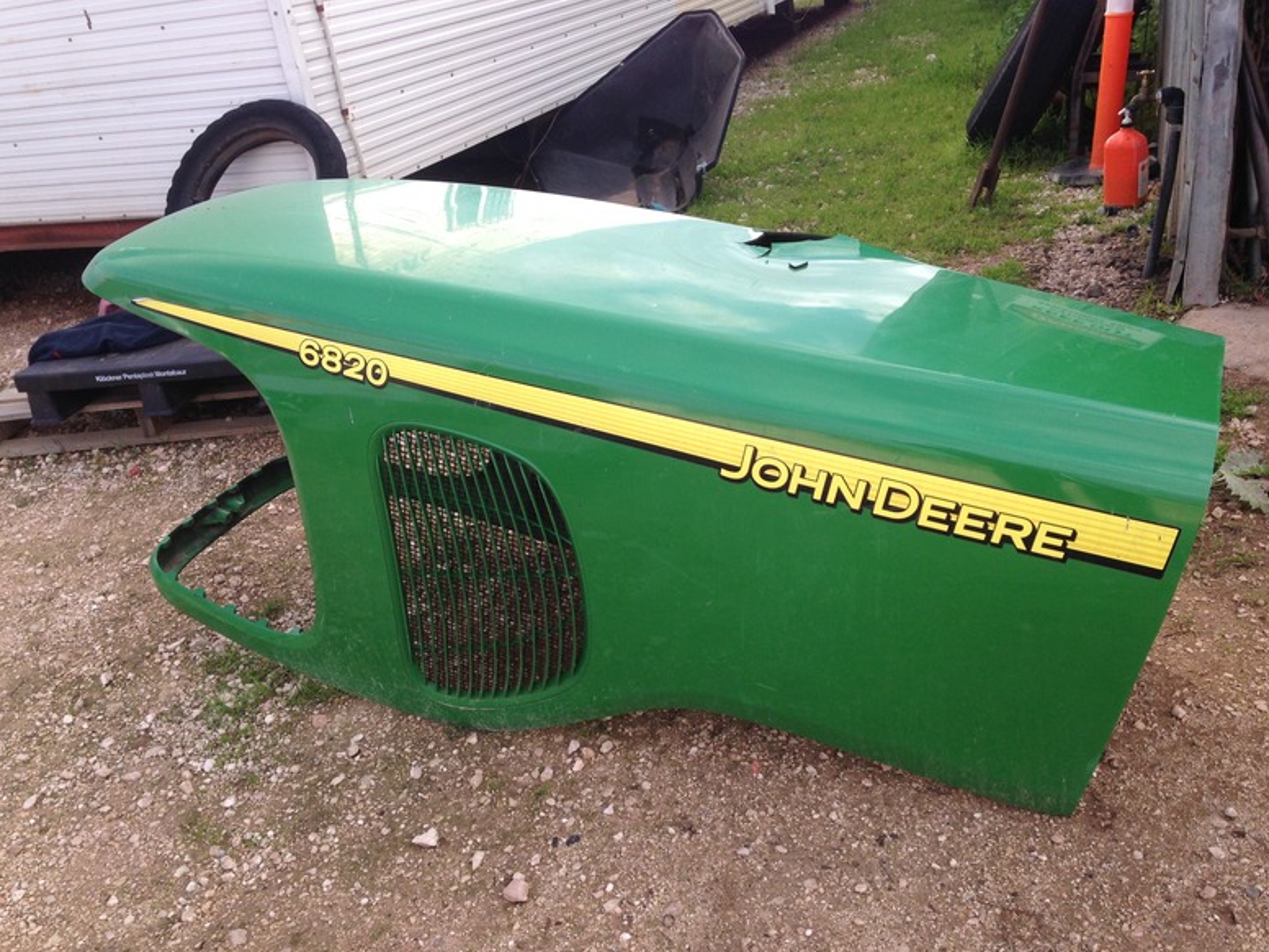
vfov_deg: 41.8
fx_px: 1246
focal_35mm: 34
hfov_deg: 54.0
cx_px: 641
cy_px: 487
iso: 50
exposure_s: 1/407
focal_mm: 4.12
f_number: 2.4
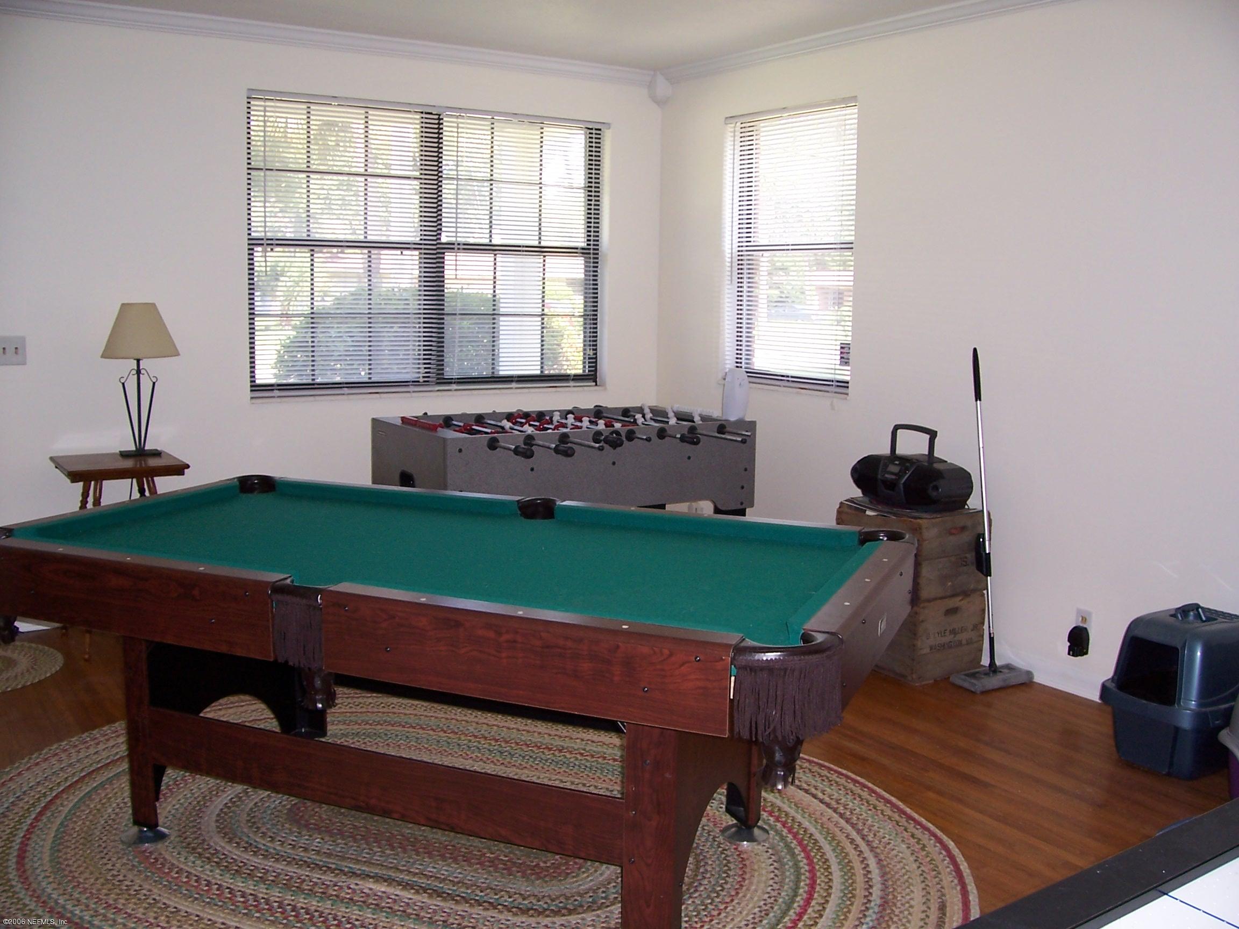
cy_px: 464
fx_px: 1217
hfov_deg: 54.0
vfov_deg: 41.8
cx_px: 620
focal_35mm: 34
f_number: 2.7
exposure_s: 1/60
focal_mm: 5.6
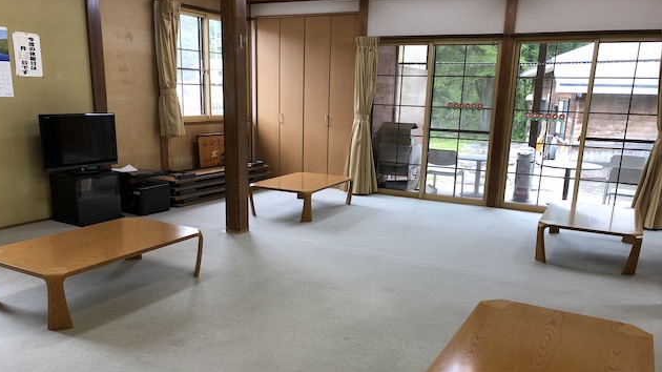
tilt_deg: -14.8
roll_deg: -1.0
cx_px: 327
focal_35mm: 31
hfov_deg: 62.6
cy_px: 231
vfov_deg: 37.5
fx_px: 544
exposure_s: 1/50
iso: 25
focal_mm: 4
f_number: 1.8
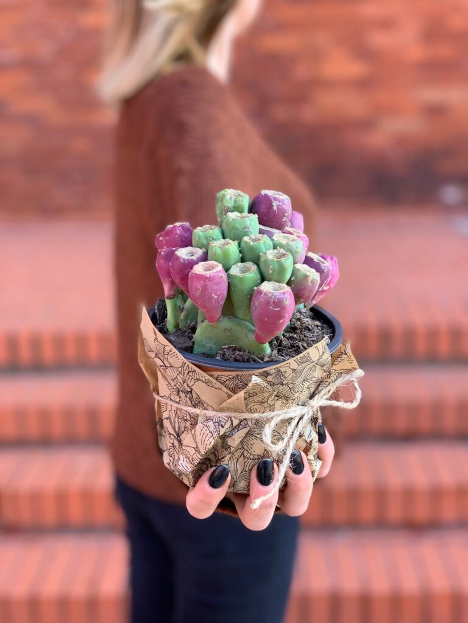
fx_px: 937
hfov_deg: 28.0
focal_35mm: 52
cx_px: 234
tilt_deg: -12.0
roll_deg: +1.3
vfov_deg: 36.8
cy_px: 312
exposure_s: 1/122
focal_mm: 6
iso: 50
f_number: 2.4
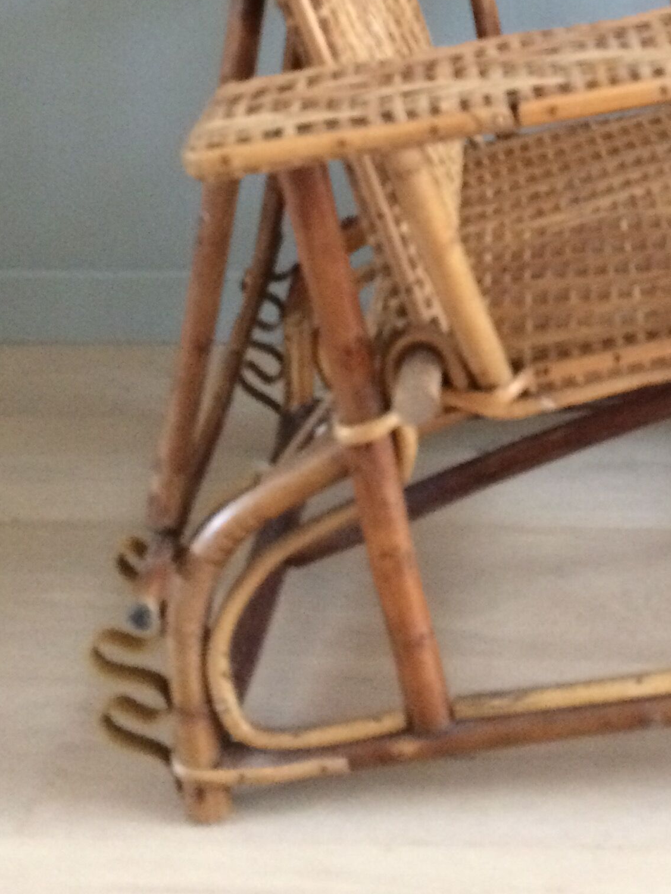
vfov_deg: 28.9
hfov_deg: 22.8
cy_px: 11
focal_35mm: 63
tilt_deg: -13.1
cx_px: 575
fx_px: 1628
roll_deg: -0.3
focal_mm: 4.15
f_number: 2.2
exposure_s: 1/17
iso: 320
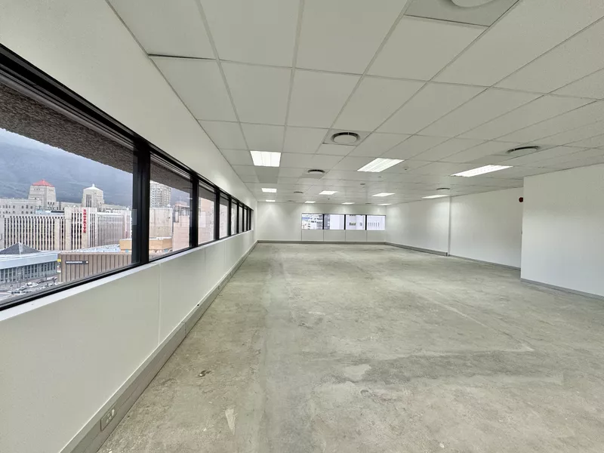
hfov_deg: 102.1
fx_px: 244
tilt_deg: -1.0
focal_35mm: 14
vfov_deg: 85.7
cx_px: 302
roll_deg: -1.0
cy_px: 226
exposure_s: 1/100
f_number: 2.2
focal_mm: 2.22
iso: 100
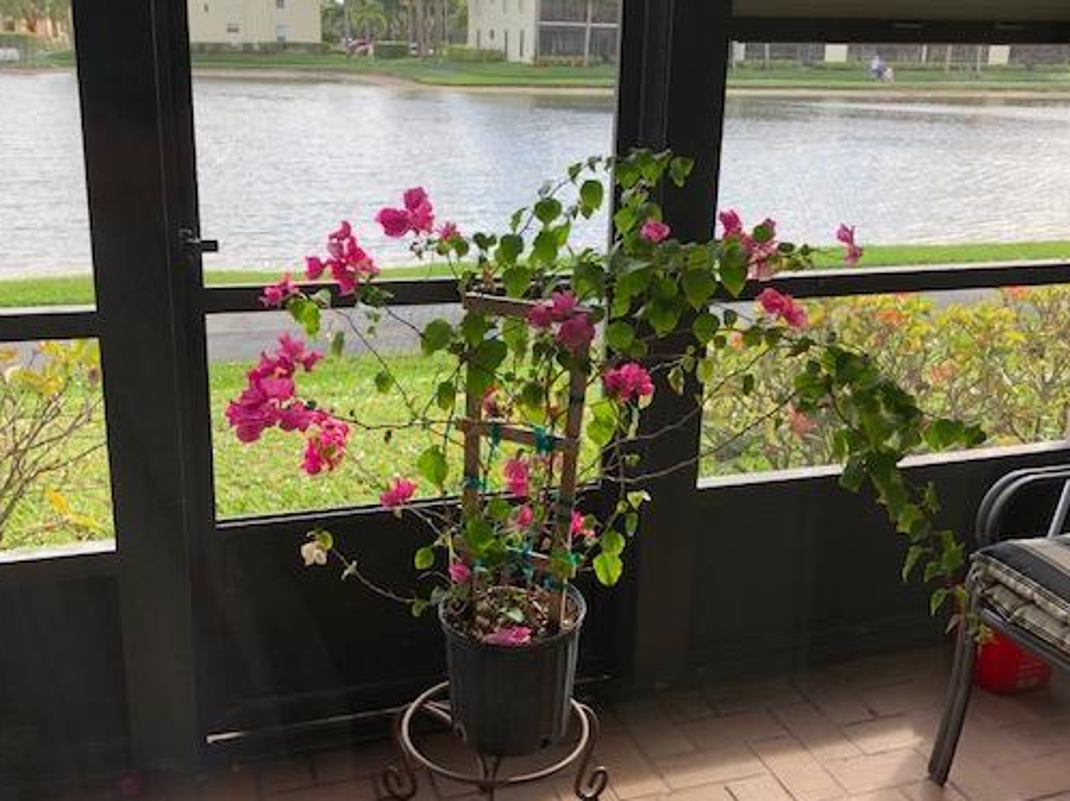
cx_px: 518
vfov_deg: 39.6
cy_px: 359
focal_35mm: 36
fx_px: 1112
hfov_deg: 51.4
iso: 20
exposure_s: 1/204
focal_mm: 3.99
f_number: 1.8
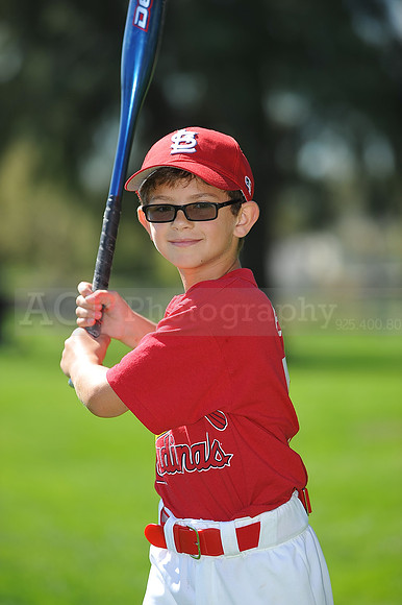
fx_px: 3354
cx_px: 201
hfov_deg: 6.9
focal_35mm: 200
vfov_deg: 10.3
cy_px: 302
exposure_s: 1/800
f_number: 4.5
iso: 200
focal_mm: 200
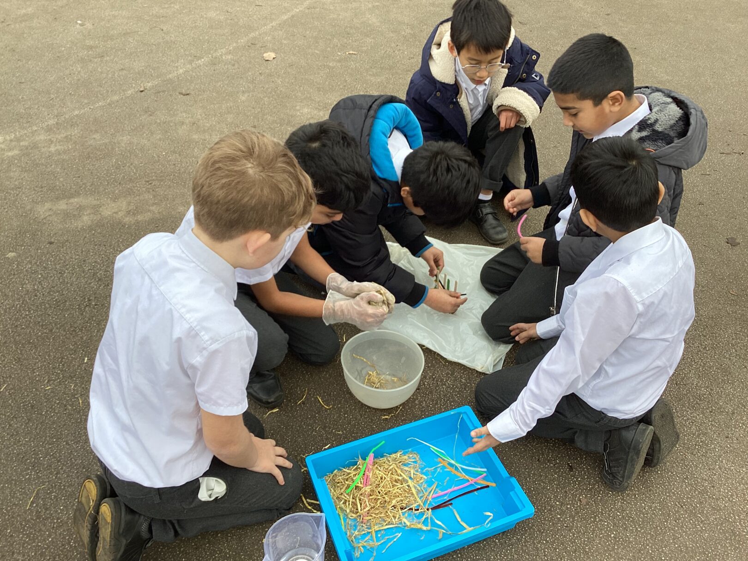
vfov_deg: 45.4
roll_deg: -0.2
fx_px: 670
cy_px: 280
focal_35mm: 31
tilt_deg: -40.2
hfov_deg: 58.4
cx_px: 374
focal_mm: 3.3
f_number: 2.4
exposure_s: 1/120
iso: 40
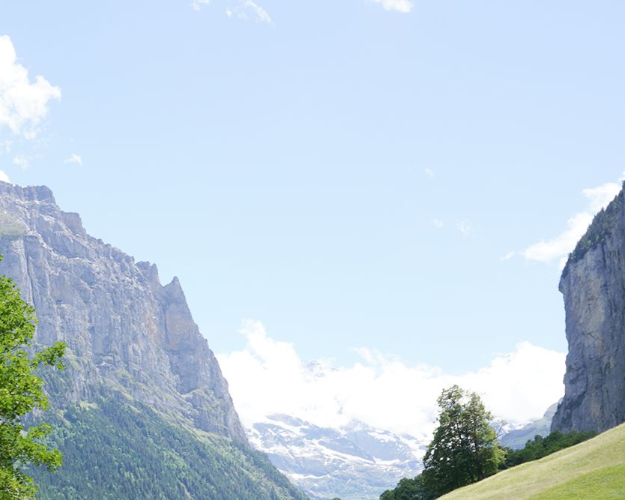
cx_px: 41
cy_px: 482
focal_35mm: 54
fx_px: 999
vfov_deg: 26.8
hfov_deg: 32.7
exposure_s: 1/100
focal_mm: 24
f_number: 10
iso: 100
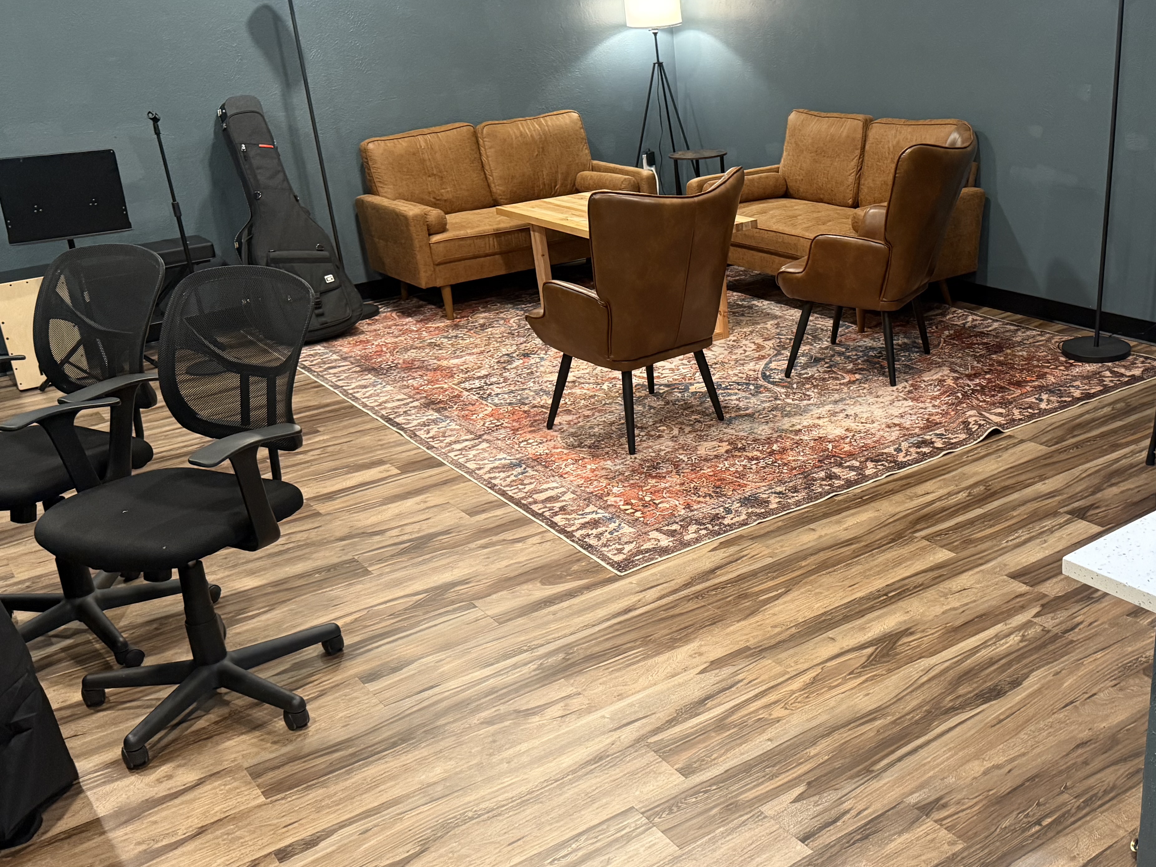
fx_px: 1236
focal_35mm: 37
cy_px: 475
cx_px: 751
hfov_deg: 49.4
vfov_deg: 38.6
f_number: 1.78
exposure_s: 1/60
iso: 400
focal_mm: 6.76
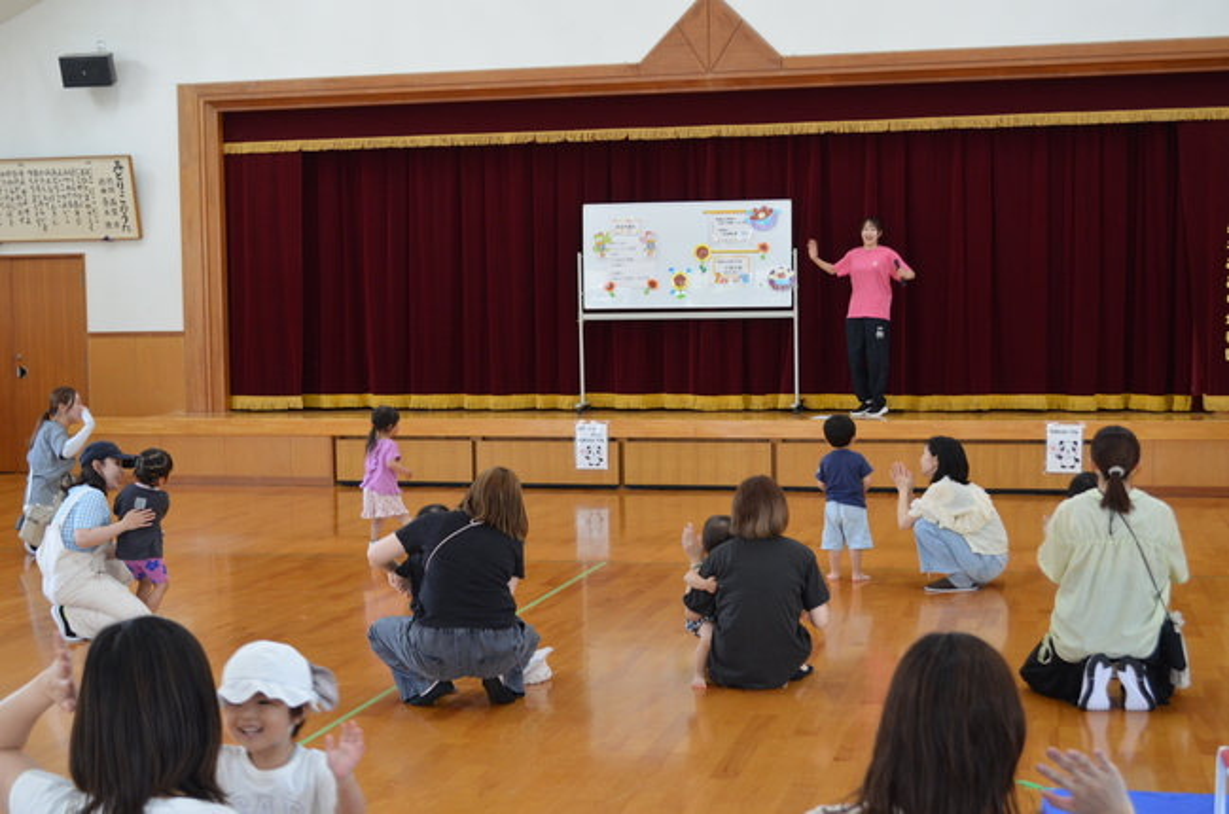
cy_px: 407
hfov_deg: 39.0
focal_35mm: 51
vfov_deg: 26.4
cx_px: 614
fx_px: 1738
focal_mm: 34
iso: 800
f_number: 5
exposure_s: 1/60
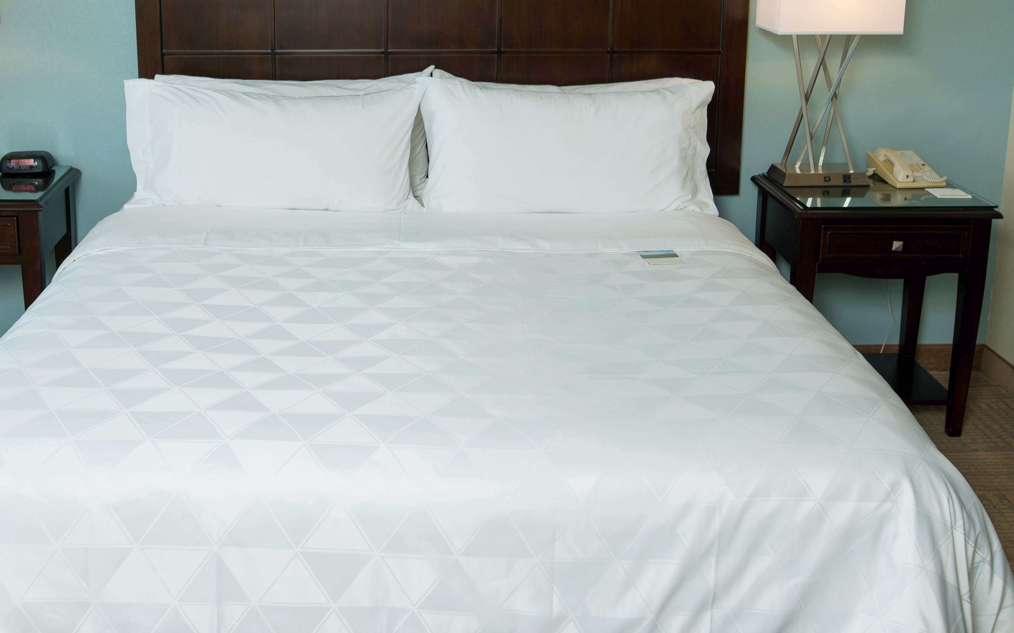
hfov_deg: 47.9
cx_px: 406
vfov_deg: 30.7
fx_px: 1133
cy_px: 149
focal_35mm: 41
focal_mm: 24
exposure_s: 1/100
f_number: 3.5
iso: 200
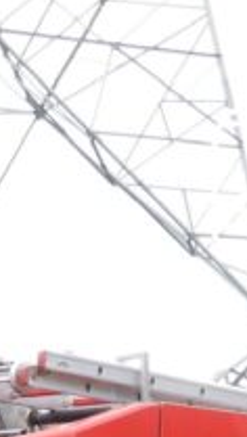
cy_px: 711
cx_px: -174
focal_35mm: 251
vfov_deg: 8.3
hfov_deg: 4.8
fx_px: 2914
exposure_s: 1/320
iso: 100
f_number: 3.2
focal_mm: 8.5
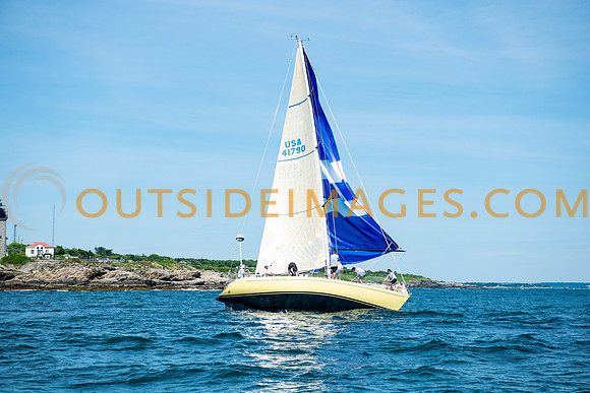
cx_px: 295
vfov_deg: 20.5
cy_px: 196
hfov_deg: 30.4
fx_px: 1087
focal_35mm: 66
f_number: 5
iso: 250
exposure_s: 1/2500
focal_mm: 66
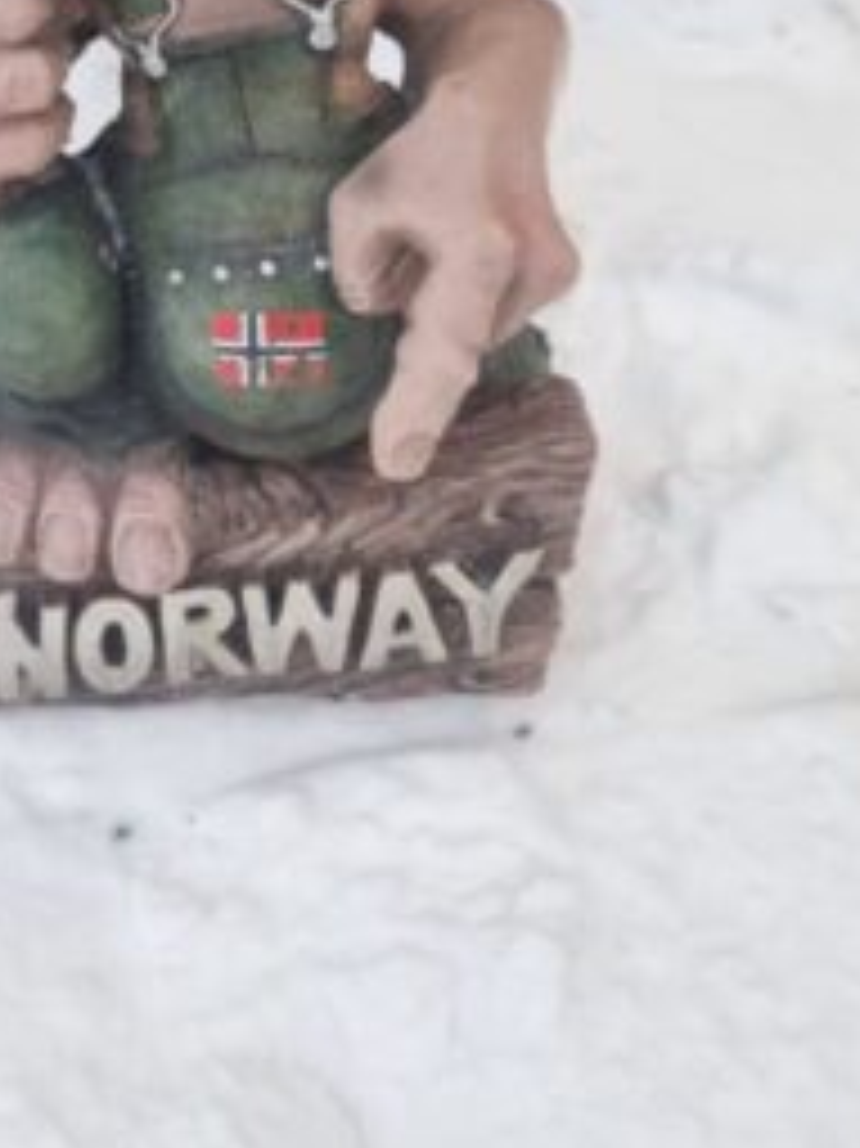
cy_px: 230
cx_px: 207
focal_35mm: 49
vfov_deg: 37.5
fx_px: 1625
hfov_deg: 29.2
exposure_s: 1/100
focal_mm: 5.4
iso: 160
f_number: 1.8
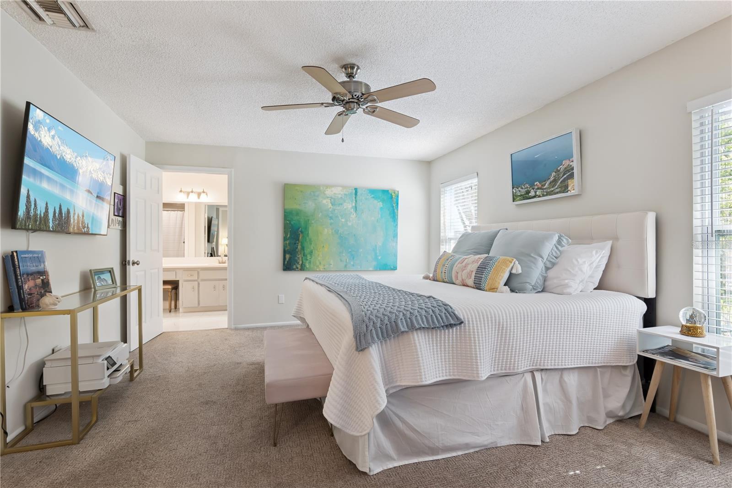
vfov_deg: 70.4
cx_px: 366
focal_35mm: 17
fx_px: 346
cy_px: 244
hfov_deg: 93.3
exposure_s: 1/25
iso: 800
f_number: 9
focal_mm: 17
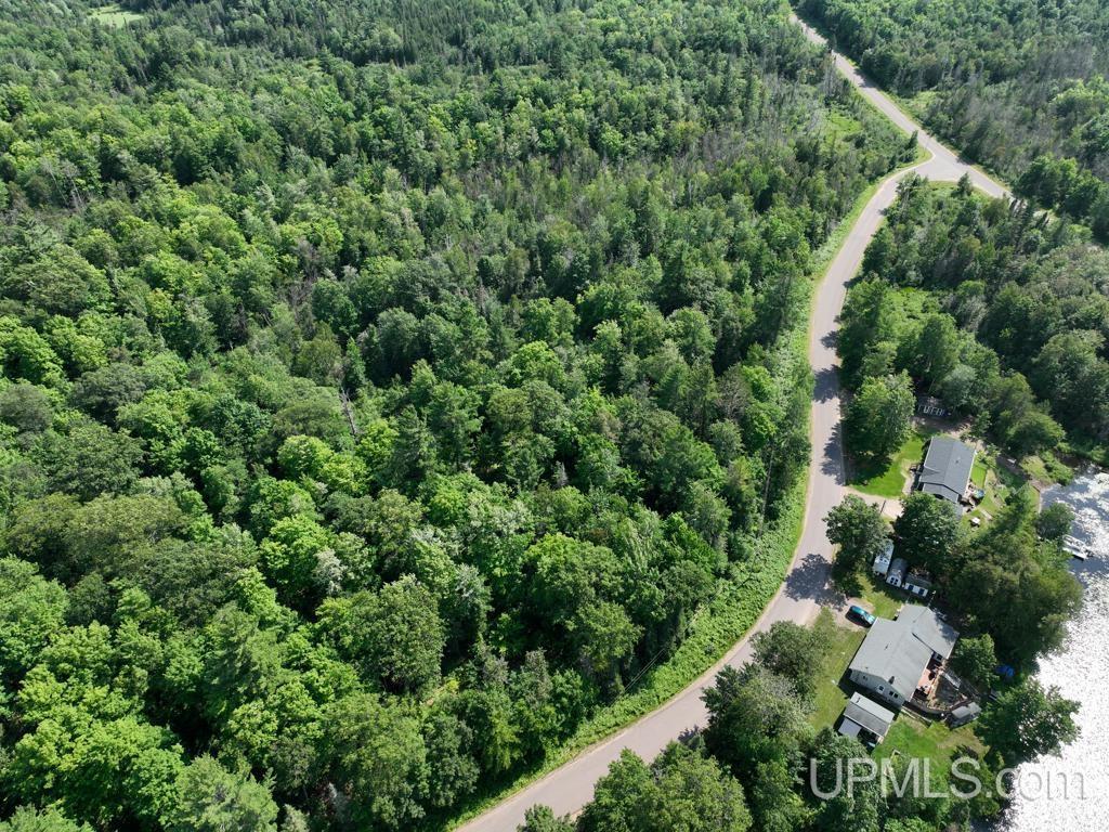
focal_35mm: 24
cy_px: 416
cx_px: 554
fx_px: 769
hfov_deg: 71.6
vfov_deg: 56.8
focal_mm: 12.29
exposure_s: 1/1600
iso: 140
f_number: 2.8
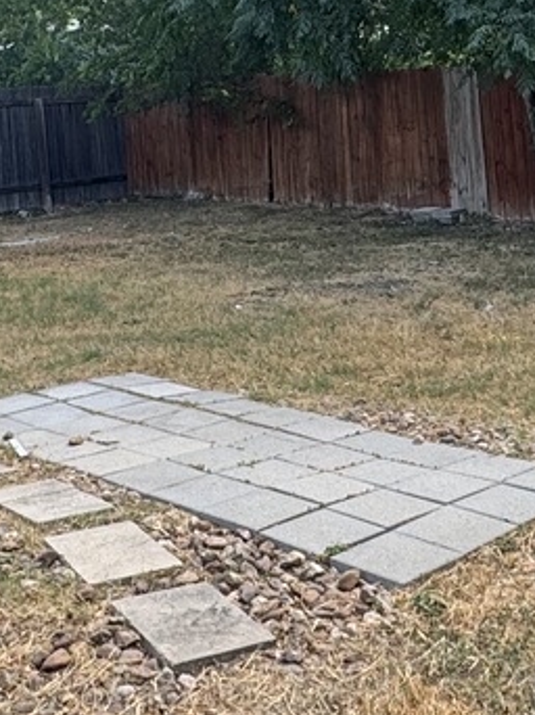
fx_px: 1217
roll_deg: +1.7
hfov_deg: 24.6
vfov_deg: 32.0
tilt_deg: -2.6
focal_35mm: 59
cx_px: 382
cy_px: 167
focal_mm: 2.22
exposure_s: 1/316
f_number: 2.2
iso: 40
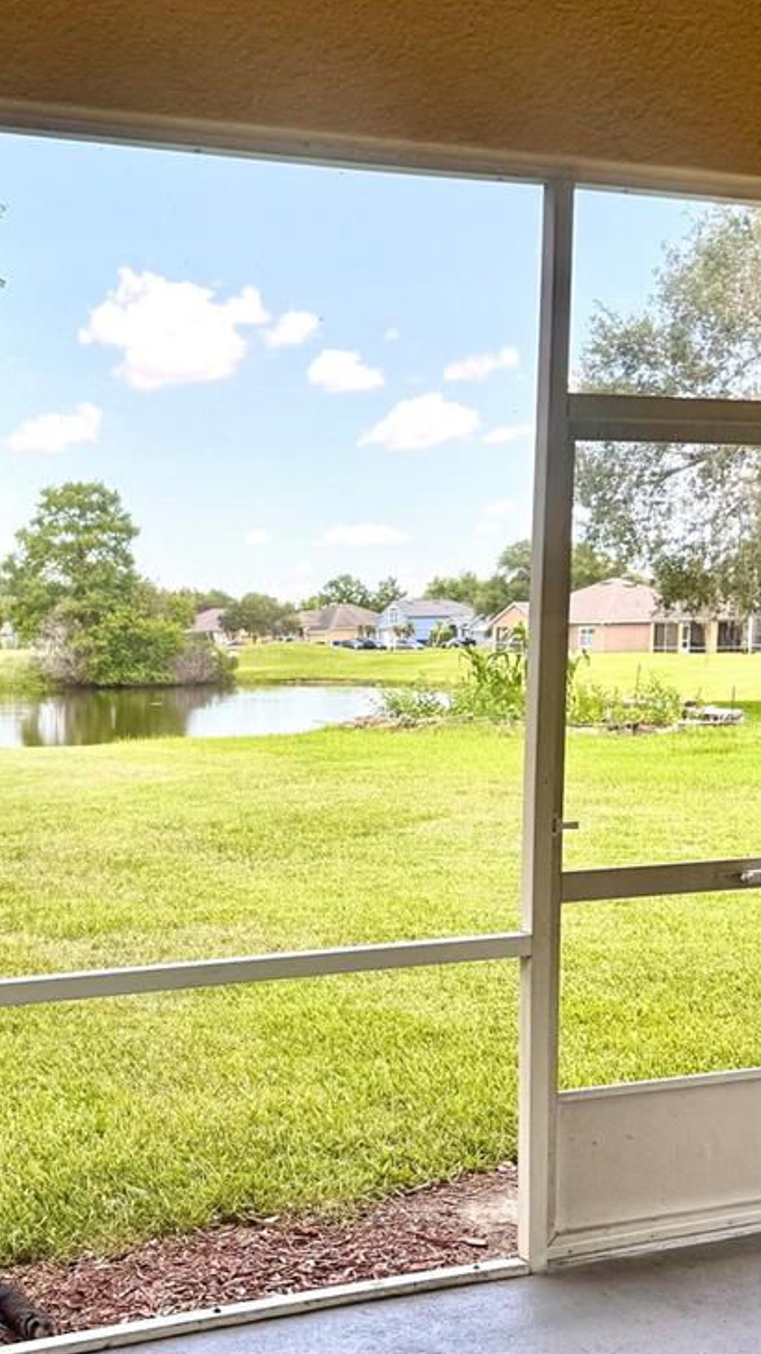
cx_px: 150
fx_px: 1544
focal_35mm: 43
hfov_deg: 27.1
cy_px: 862
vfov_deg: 46.9
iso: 80
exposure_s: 1/544
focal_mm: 6.76
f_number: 1.78
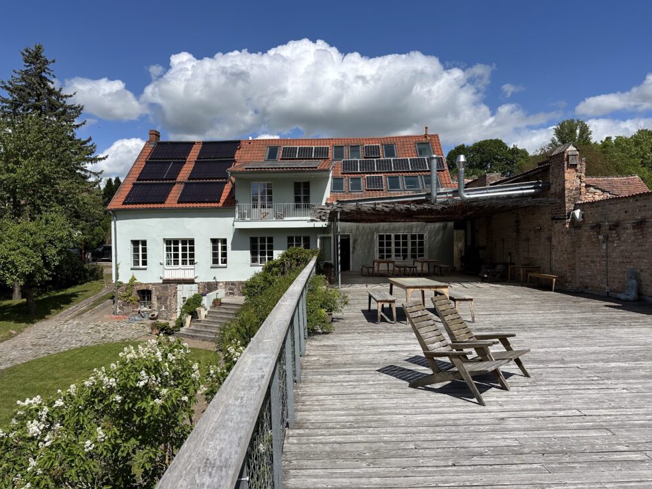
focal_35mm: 25
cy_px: 248
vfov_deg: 54.9
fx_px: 471
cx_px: 326
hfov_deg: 69.4
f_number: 1.78
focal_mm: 6.86
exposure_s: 1/7576
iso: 80
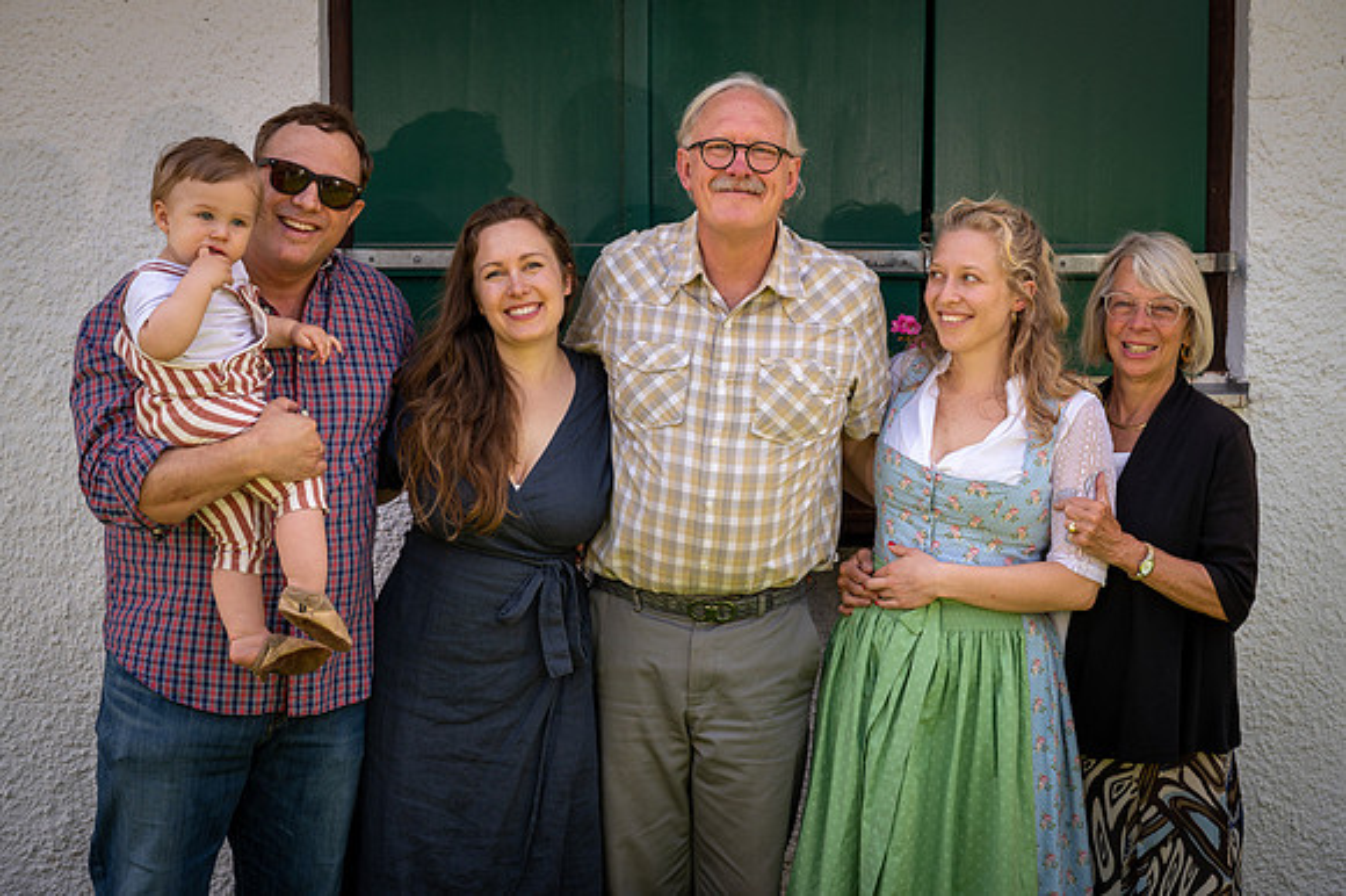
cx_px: 673
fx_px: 2167
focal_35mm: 58
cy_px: 448
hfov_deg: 34.5
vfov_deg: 23.4
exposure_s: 1/200
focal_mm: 58
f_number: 8
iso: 250
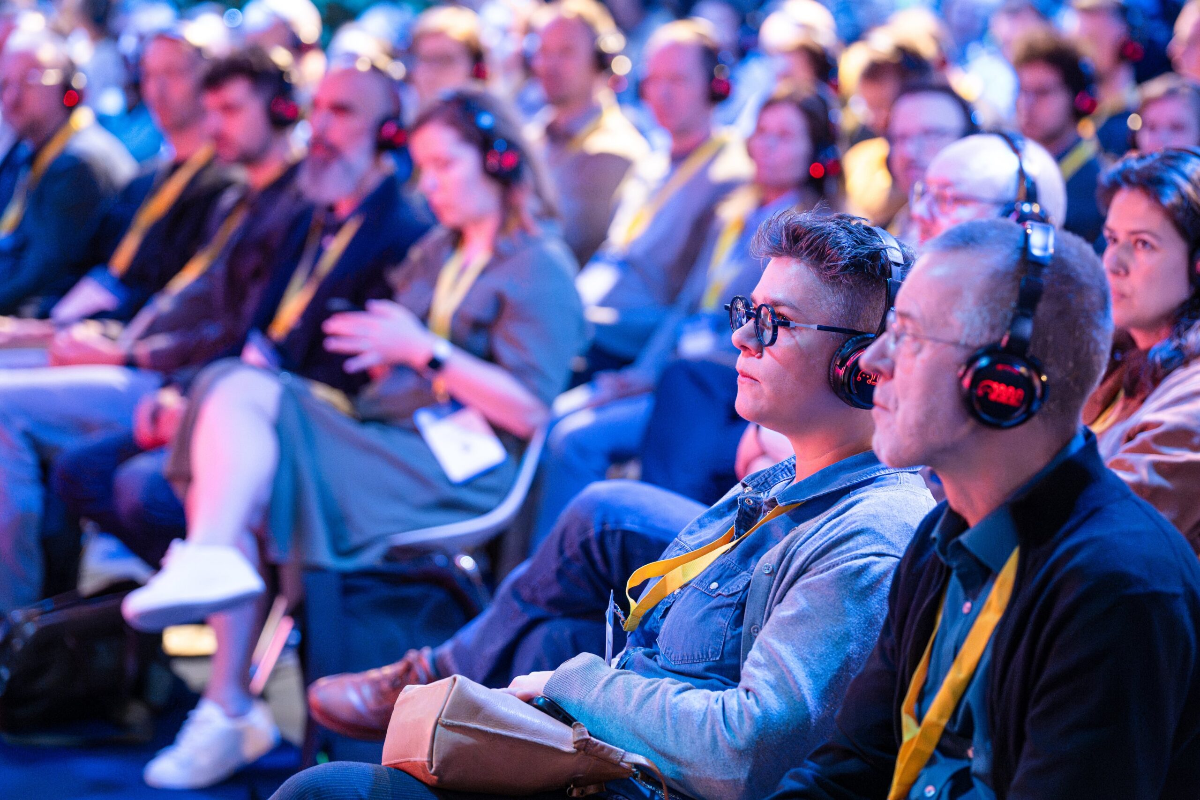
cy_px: 356
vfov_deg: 11.2
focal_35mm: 122
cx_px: 646
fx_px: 4072
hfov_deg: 16.8
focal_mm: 110
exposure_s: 1/320
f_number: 2.8
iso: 8000
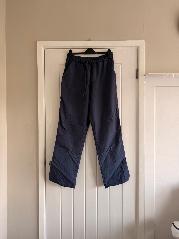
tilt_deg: +0.1
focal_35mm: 24
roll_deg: +0.2
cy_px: 120
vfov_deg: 71.6
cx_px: 90
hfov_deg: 56.8
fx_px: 165
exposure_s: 1/101
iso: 200
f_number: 1.78
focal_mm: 6.76
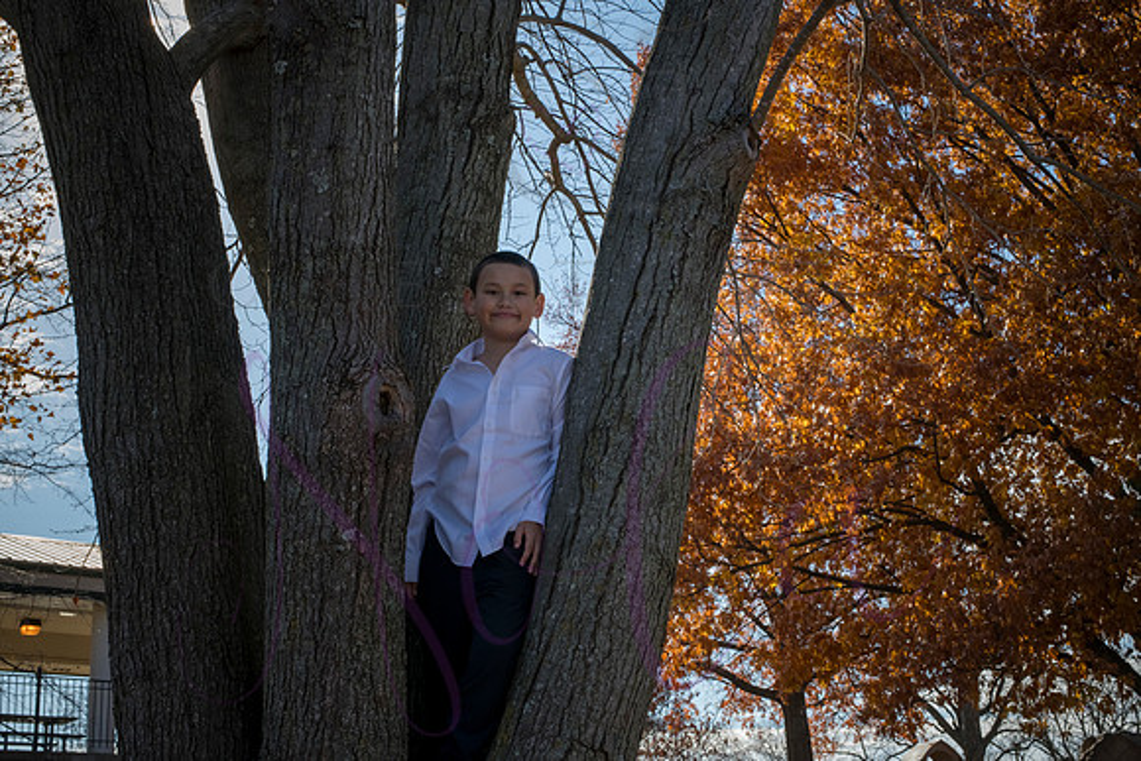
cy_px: 380
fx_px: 1585
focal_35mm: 50
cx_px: 570
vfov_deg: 27.0
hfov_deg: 39.6
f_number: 16
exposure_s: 1/200
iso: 400
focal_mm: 50
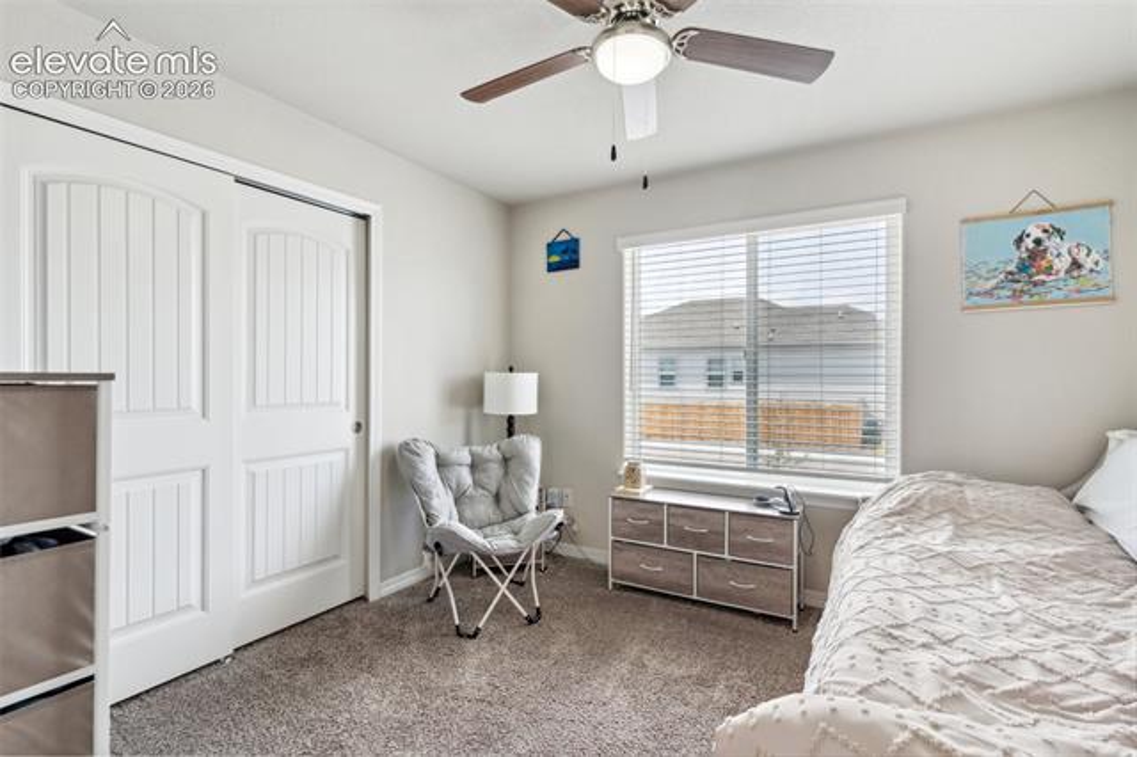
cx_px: 568
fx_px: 537
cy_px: 378
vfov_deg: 70.4
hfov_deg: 93.3
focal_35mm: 17
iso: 400
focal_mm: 17
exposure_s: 1/40
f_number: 8
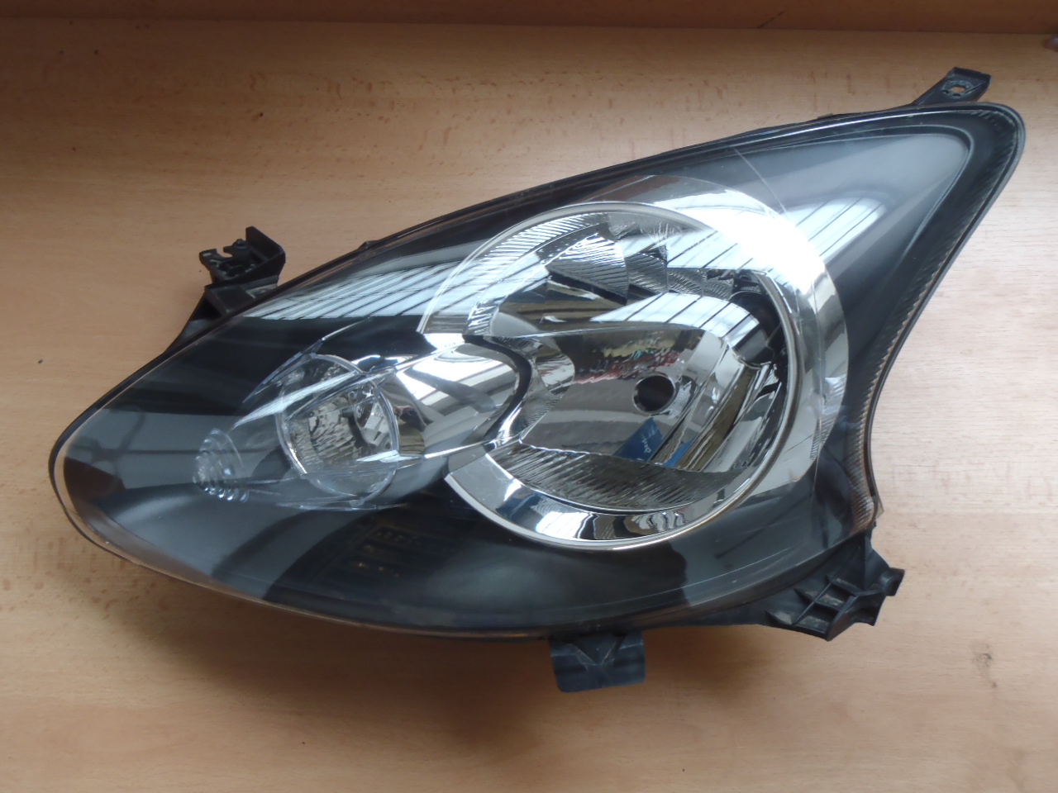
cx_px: 529
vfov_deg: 38.7
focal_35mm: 37
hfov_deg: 50.1
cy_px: 396
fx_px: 1131
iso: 160
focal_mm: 6.64
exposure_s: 1/8
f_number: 4.7
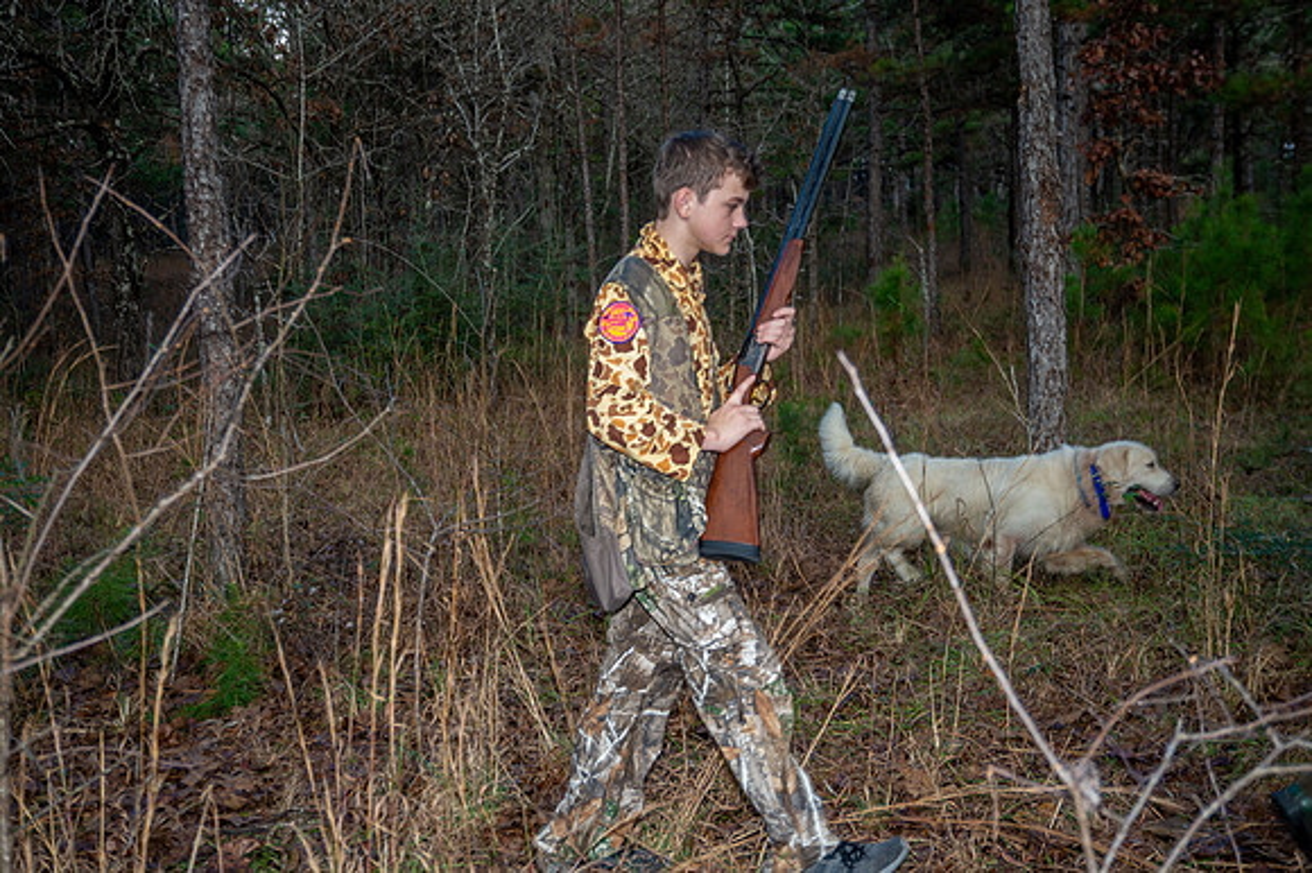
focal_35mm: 50
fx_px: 1821
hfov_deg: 39.6
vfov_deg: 27.0
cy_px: 436
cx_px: 656
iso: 250
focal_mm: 50
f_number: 5.6
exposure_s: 1/125
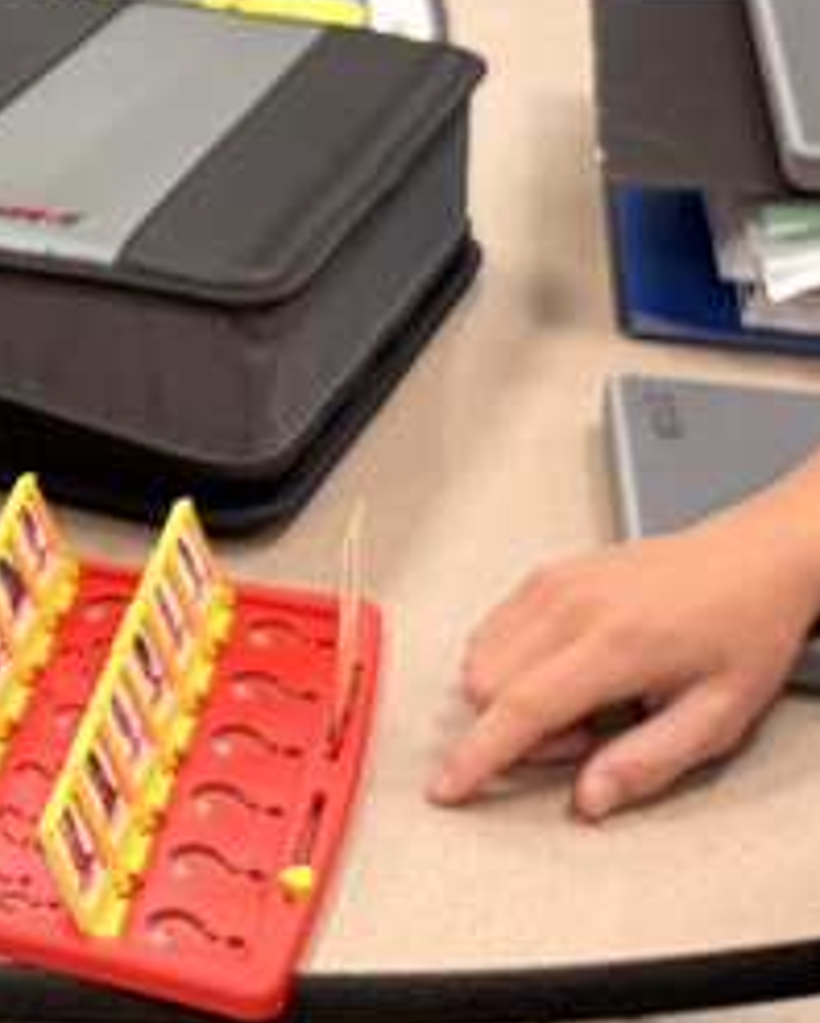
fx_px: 3181
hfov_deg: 13.9
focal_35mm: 105
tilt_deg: -23.7
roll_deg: +0.0
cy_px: 207
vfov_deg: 18.1
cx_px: -352
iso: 100
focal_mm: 5.96
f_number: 1.6
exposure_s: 1/60
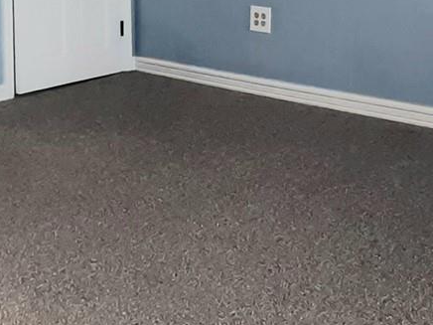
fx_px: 763
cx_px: 155
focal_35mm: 61
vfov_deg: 22.3
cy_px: -55
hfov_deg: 31.5
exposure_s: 1/120
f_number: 2.2
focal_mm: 1.42
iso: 64
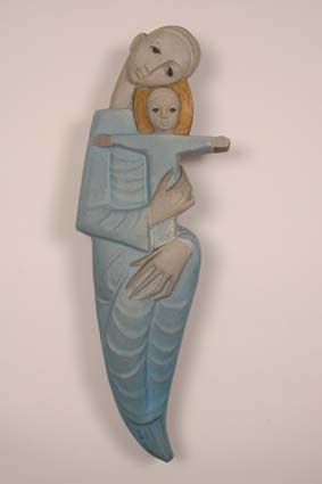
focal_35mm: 51
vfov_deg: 38.9
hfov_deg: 26.5
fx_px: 685
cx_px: 161
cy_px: 242
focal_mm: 34
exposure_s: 1/5
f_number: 8
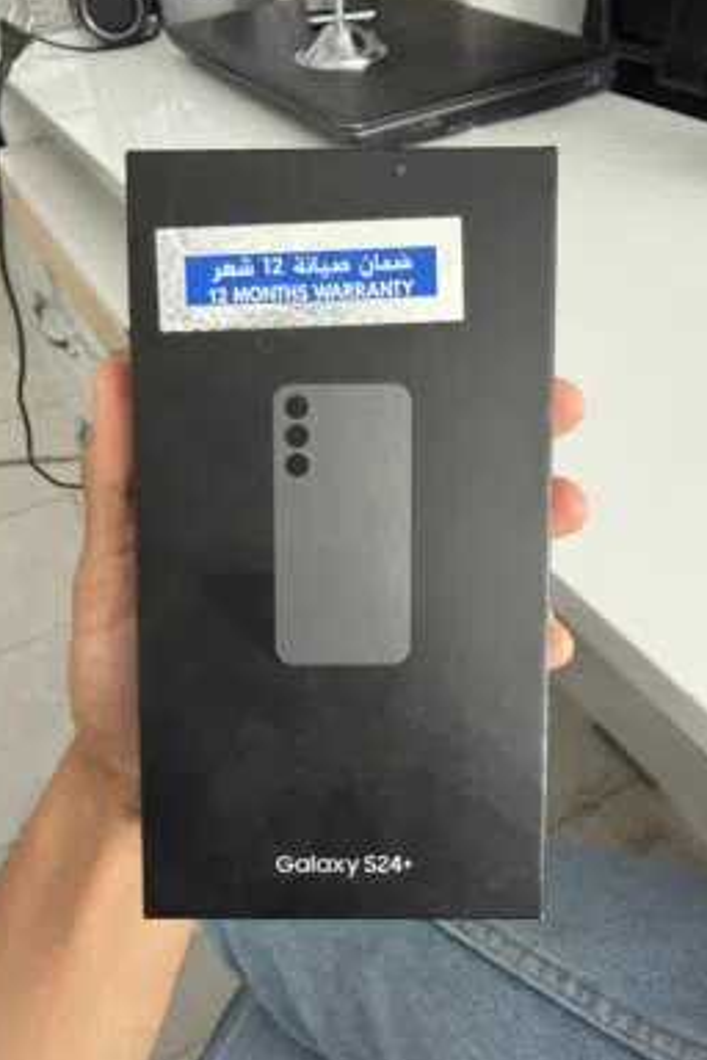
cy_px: 530
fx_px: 766
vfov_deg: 69.4
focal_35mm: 26
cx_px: 334
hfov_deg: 49.5
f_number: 2.2
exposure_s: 1/64
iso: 320
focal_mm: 2.22
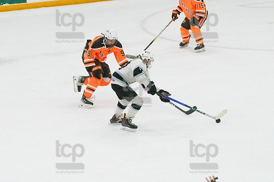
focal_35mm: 187
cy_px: 91
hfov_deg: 11.0
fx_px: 1422
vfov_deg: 7.3
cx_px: 137
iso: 8000
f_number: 5
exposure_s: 1/1600
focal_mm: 125
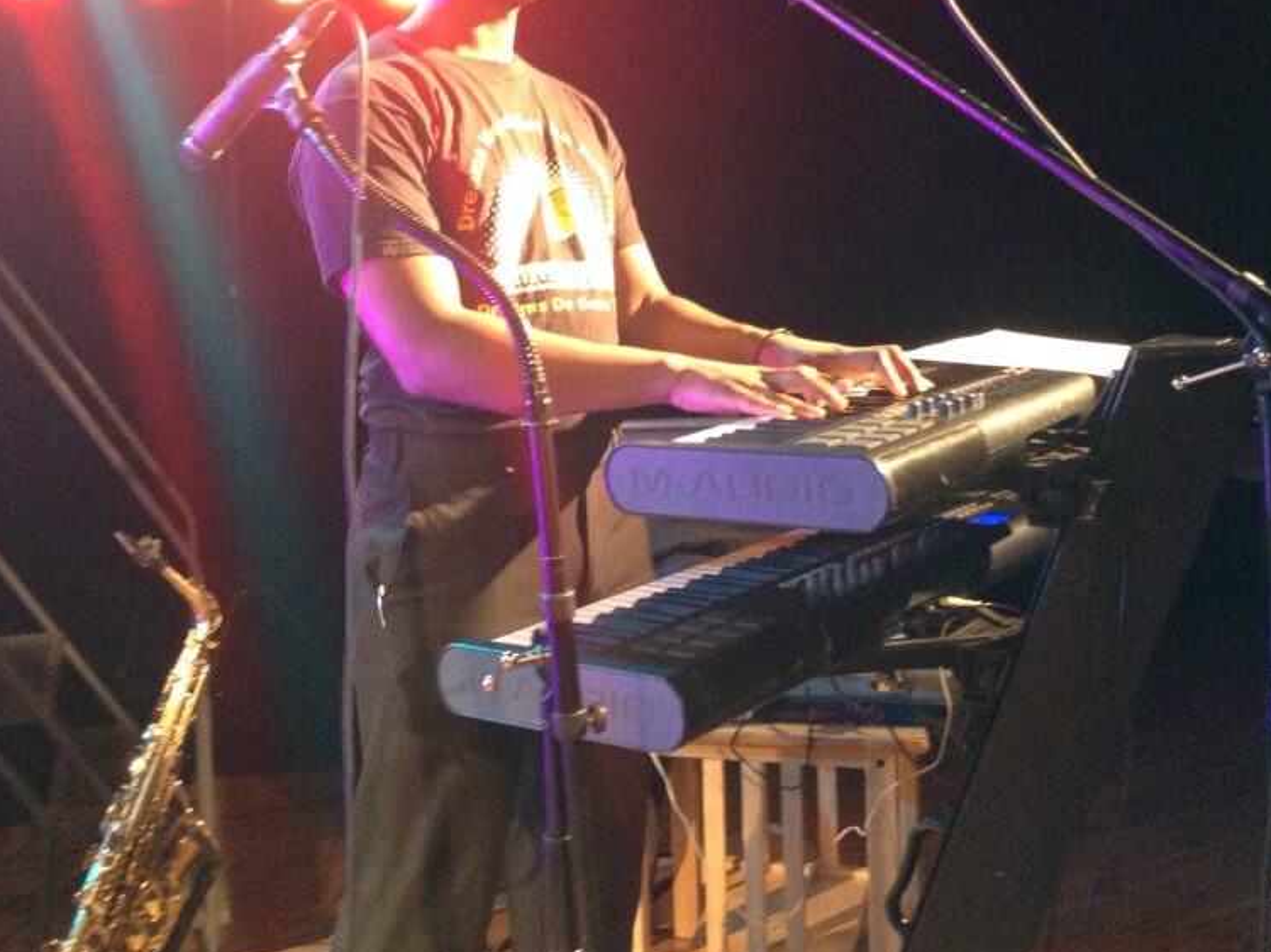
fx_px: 1652
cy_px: 339
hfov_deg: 42.1
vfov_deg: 32.0
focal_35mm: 45
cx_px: 638
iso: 250
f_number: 2.4
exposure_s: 1/20
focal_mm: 3.3
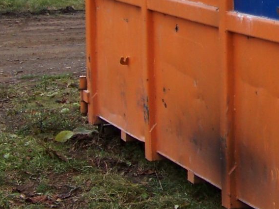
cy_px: 23
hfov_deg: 12.2
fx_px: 1249
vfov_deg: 9.5
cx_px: 411
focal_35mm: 155
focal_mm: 6.75
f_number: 2.8
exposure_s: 1/100
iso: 64
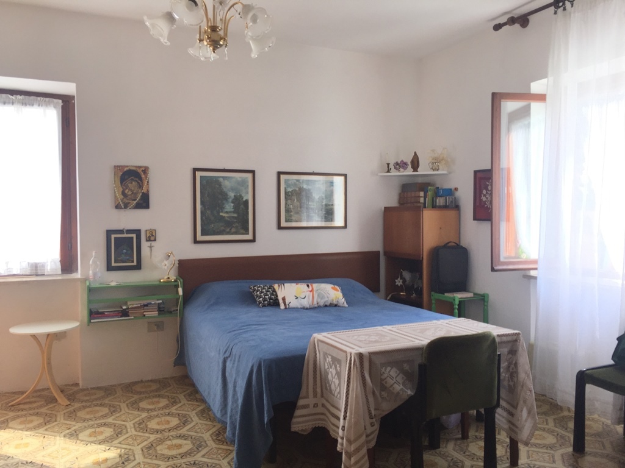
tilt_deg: -1.2
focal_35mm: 29
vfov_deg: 48.2
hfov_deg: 61.7
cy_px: 234
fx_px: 524
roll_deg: -1.2
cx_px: 312
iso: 32
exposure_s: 1/103
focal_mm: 4.15
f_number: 2.2
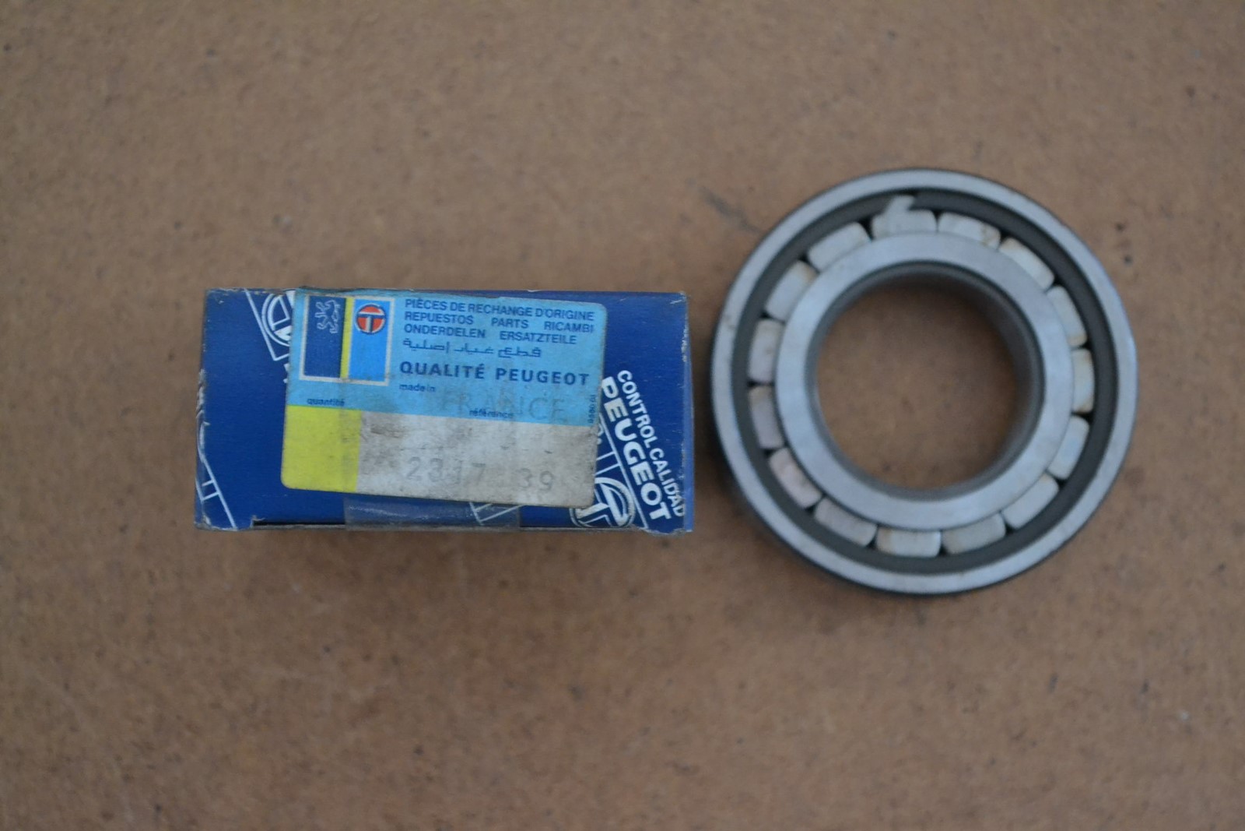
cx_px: 622
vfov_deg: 16.6
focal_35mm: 82
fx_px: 2853
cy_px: 416
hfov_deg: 24.6
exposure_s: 1/15
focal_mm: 55
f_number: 5.6
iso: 3200
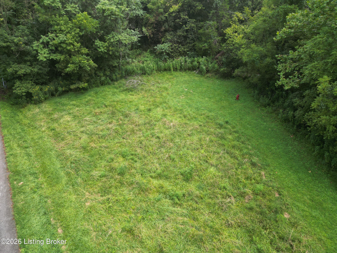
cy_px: 126
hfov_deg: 71.6
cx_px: 168
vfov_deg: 56.8
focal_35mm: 24
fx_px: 234
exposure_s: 1/320
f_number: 1.7
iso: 100
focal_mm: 6.72
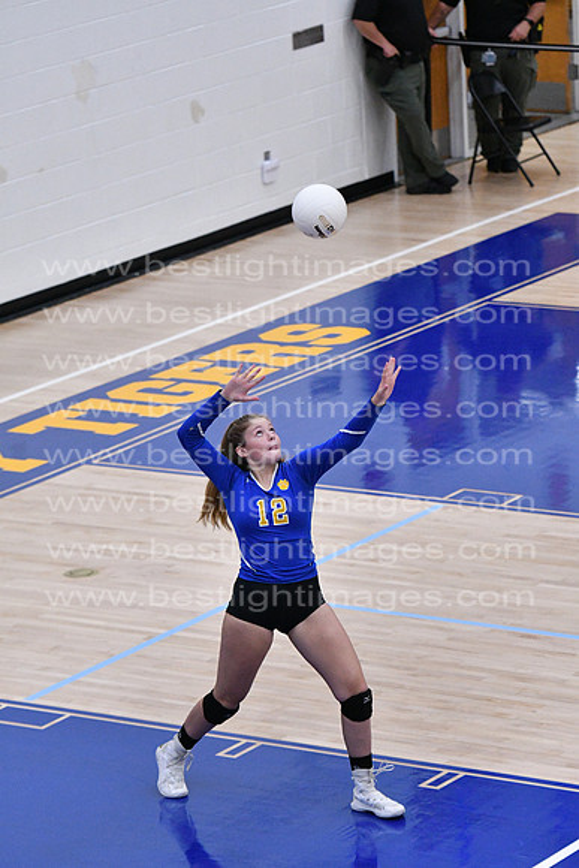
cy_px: 434
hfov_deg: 7.5
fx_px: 4412
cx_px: 290
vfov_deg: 11.2
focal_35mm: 183
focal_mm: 122
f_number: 3.2
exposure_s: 1/1250
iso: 6400
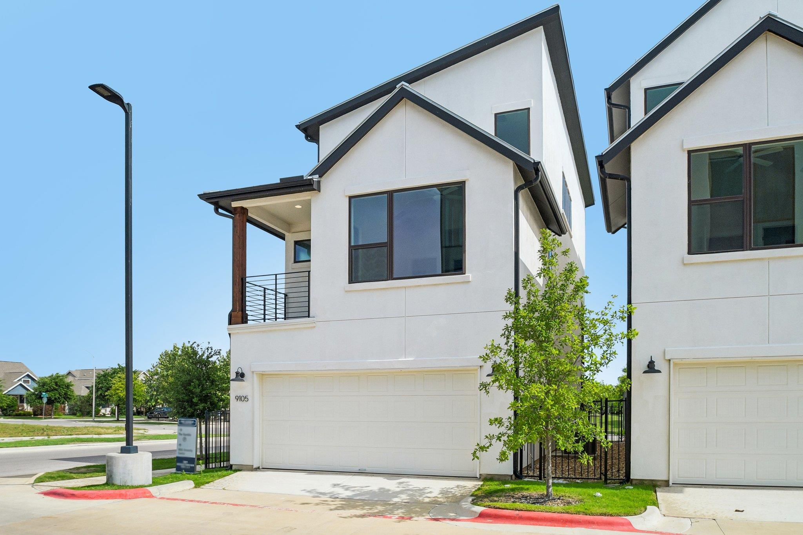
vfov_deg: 51.3
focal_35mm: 25
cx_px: 402
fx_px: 558
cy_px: 268
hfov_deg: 71.5
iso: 400
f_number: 8
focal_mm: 17
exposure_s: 1/1250
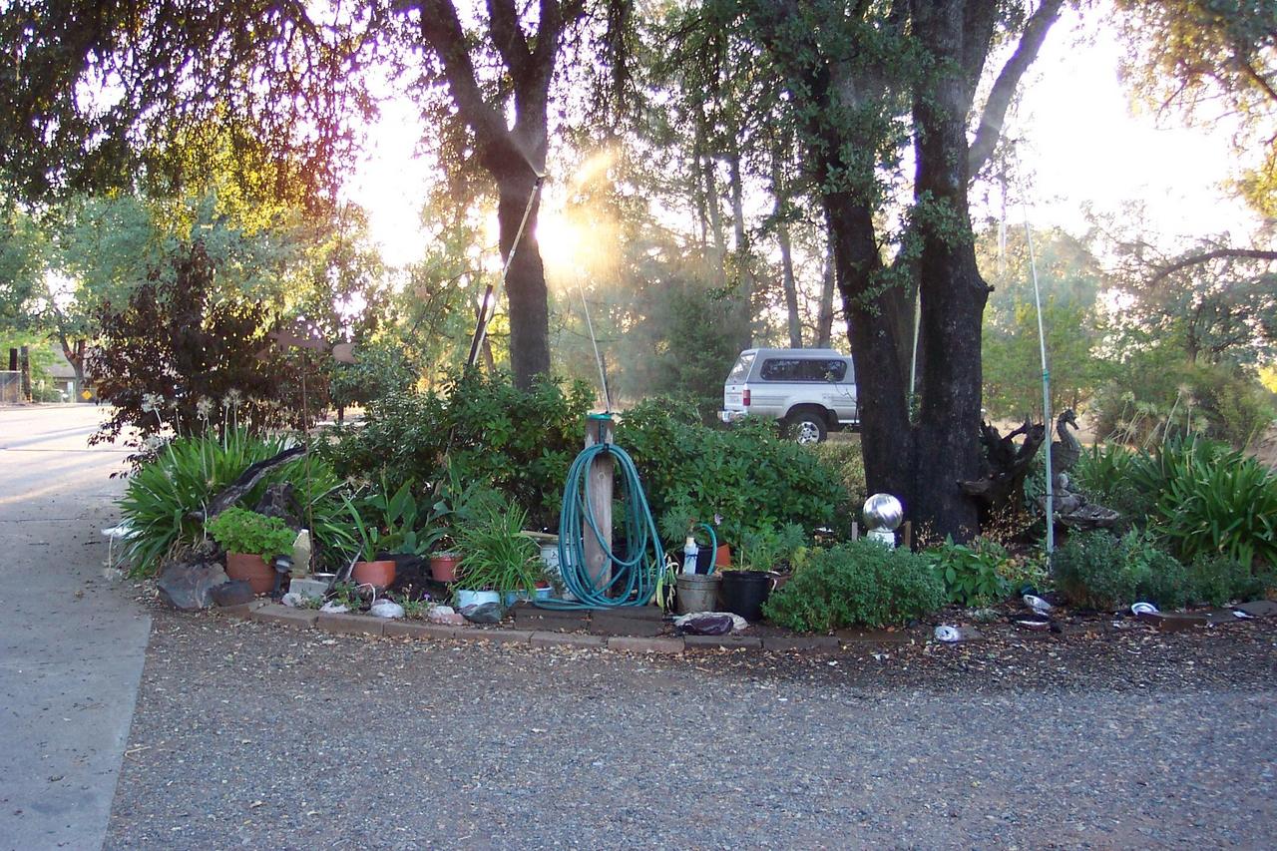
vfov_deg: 35.0
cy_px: 426
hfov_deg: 50.7
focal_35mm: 38
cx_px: 638
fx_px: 1348
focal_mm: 8
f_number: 2.8
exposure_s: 1/45
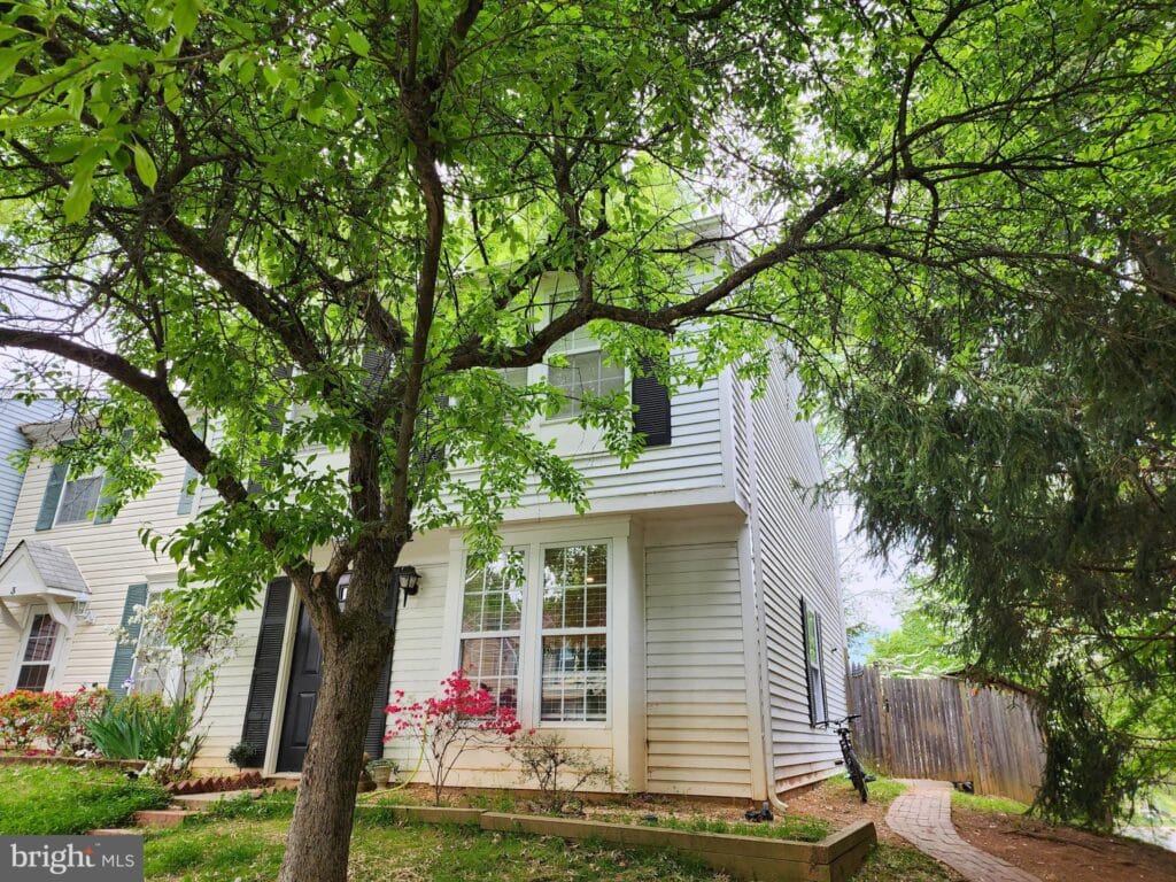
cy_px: 441
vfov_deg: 58.9
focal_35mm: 23
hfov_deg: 73.9
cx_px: 588
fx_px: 781
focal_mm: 6.4
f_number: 1.8
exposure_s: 1/180
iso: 40
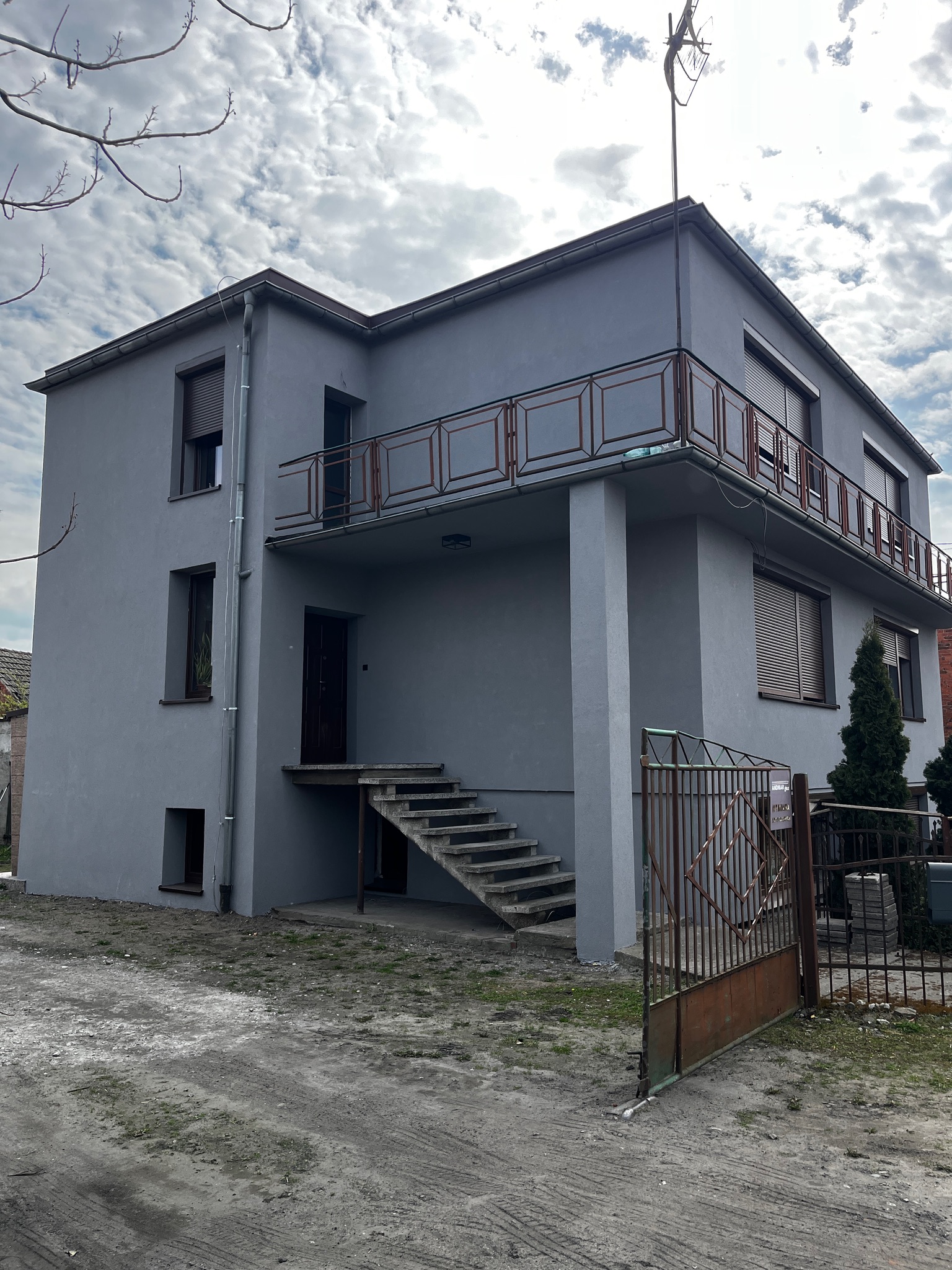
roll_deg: +0.0
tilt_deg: +7.2
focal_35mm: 26
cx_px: 476
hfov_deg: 53.1
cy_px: 635
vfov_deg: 67.3
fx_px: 953
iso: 50
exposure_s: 1/2179
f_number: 1.6
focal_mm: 5.1
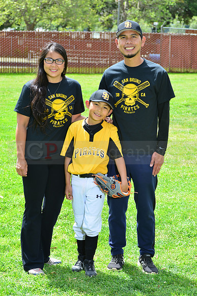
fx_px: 705
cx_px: 98
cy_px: 148
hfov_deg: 15.9
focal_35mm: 86
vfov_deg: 23.6
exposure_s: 1/200
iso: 200
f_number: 8
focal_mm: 86
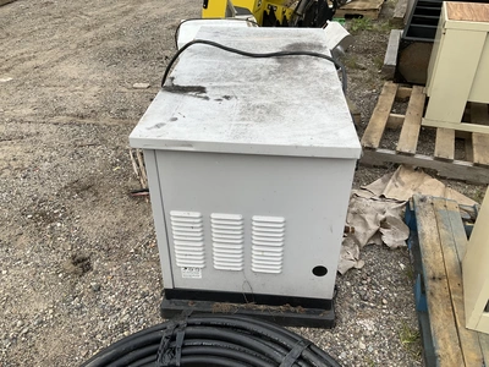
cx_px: 244
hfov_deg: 61.7
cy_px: 184
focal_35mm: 29
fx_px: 410
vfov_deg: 48.2
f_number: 1.8
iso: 20
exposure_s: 1/122
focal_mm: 3
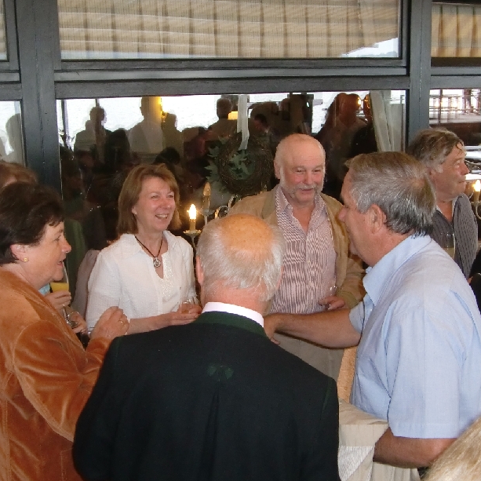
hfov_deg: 31.6
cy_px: 275
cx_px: 253
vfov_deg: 31.6
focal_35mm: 54
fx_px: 849
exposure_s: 1/60
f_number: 3
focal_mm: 6.9
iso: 400
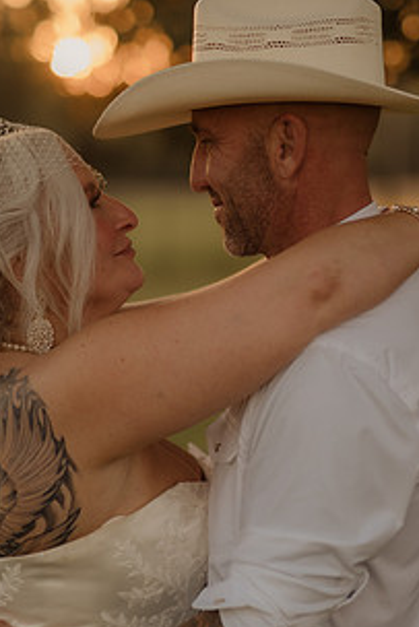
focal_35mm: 111
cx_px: 204
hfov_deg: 12.4
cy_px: 377
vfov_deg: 18.4
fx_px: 1936
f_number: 2.8
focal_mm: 50
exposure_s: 1/400
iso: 200
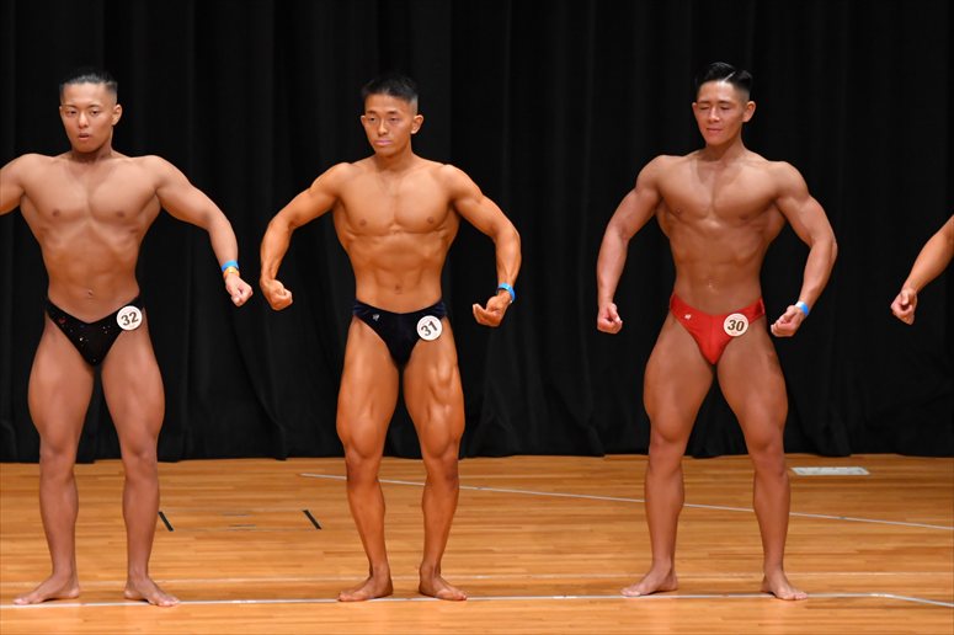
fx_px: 7549
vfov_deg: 4.8
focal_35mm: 285
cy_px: 318
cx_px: 477
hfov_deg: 7.2
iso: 4000
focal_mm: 190
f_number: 5.6
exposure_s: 1/400
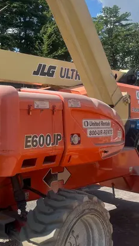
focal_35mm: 50
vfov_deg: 41.0
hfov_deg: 23.4
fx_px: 327
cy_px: 94
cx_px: 17
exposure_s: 1/2137
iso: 50
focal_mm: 5.1
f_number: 1.6
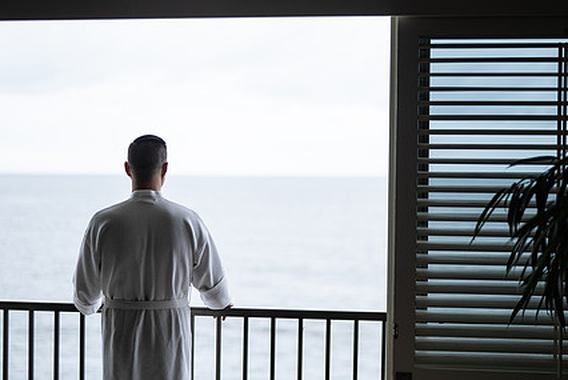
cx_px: 303
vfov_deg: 20.1
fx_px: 1074
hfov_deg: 29.6
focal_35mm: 68
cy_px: 202
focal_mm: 50
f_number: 1.4
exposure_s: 1/5000
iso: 200
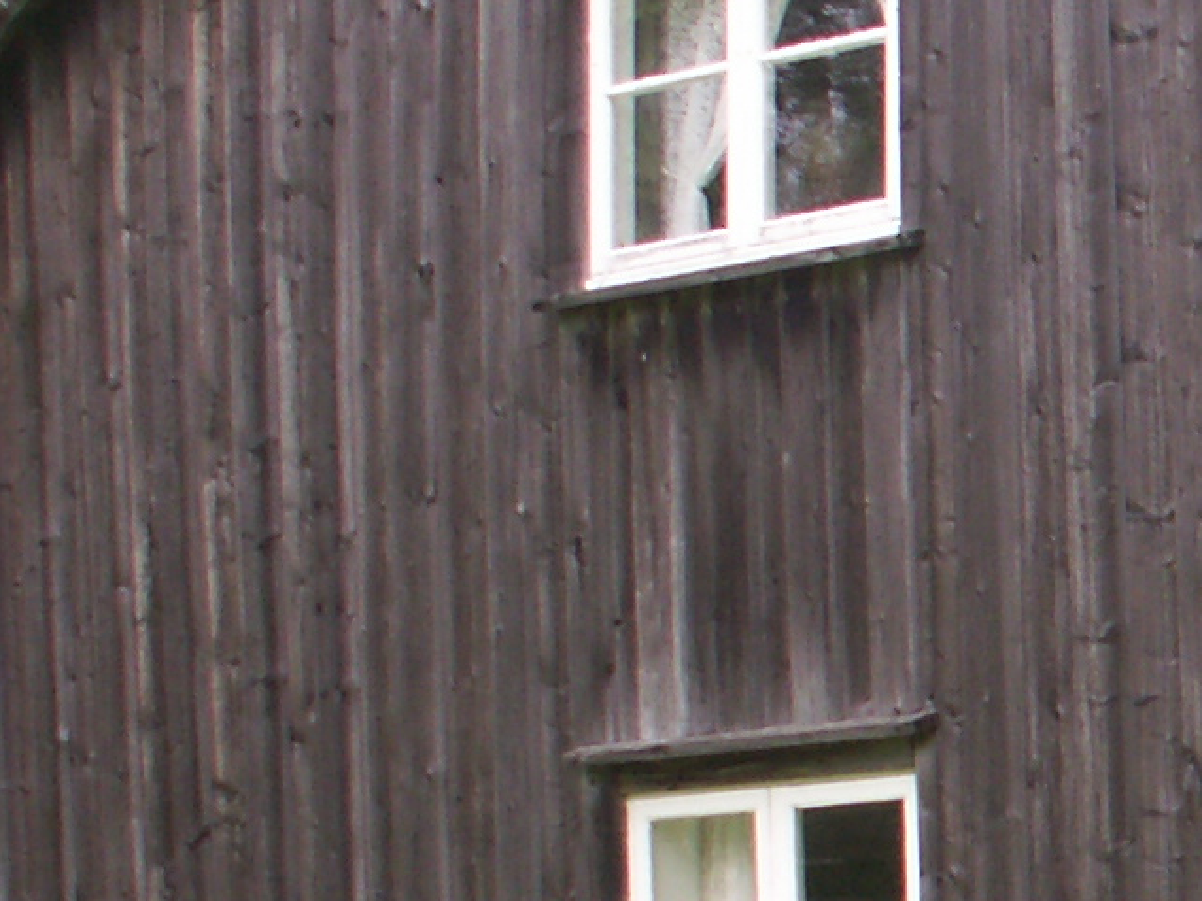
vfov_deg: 9.5
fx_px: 5382
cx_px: 2249
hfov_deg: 11.7
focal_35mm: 155
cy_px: 905
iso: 50
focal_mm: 5.86
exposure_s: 1/60
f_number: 4
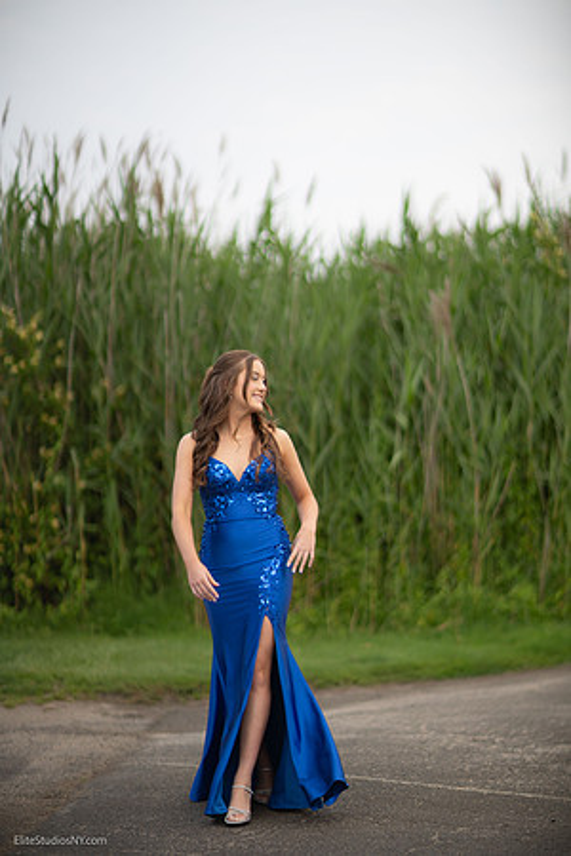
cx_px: 286
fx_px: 2022
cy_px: 428
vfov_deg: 23.9
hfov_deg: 16.1
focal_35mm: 85
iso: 100
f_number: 1.3
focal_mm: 85
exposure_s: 1/2500
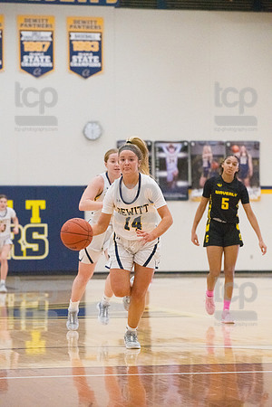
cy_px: 204
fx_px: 1530
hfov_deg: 10.2
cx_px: 136
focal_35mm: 135
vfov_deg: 15.2
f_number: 4.5
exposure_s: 1/1600
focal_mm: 135
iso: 10000
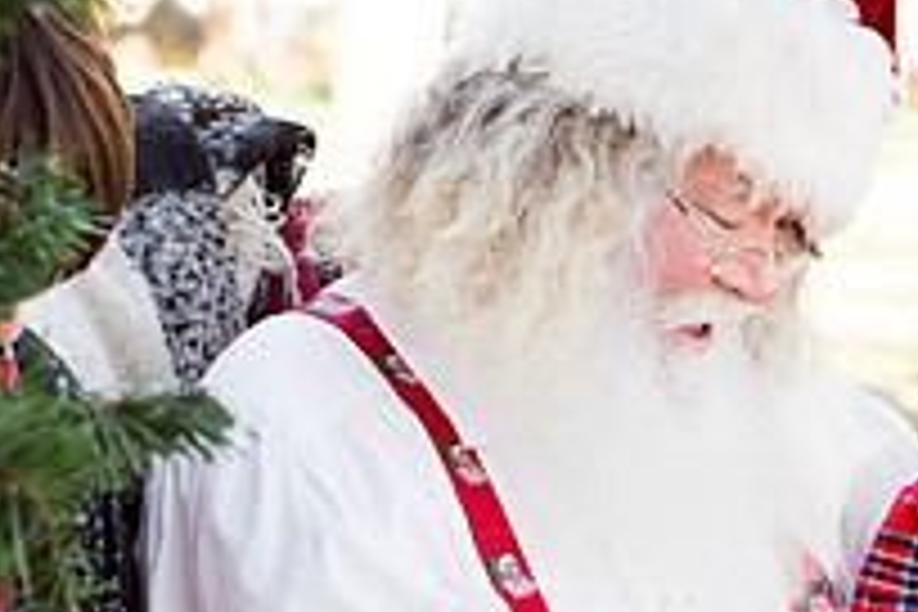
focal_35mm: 142
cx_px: 855
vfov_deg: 9.6
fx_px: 3621
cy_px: 547
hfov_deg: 14.3
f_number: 4
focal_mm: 50
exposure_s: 1/160
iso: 125
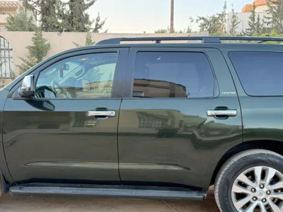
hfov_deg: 53.9
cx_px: 134
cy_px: 145
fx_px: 278
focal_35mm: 34
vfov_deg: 41.1
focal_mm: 6.76
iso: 400
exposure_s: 1/60
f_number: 1.78
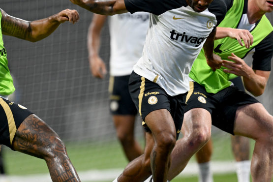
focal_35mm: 738
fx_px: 5596
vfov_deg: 1.9
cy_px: 76
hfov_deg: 2.8
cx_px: 106
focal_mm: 400
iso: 1600
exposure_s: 1/1250
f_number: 2.8
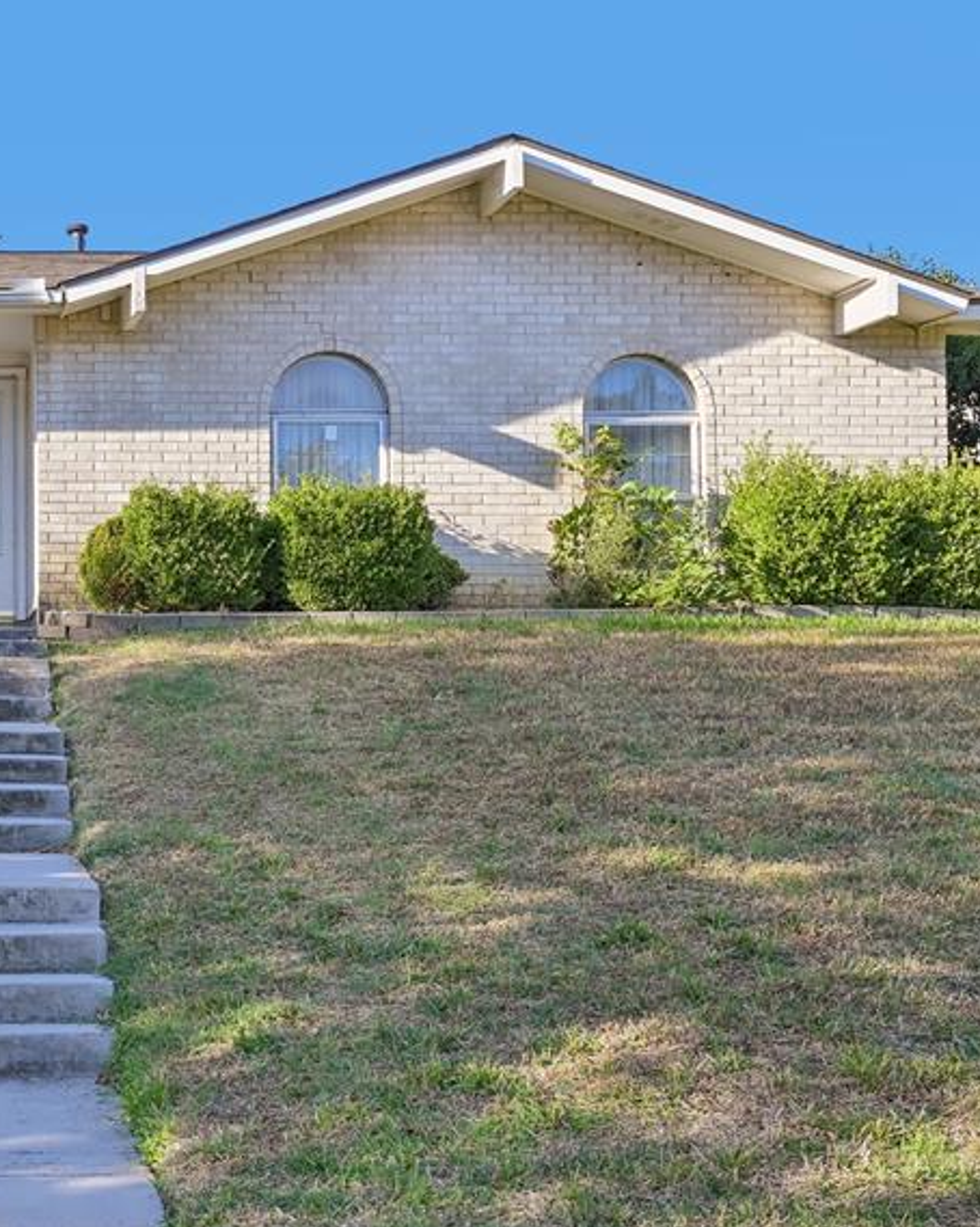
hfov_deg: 31.1
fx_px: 1596
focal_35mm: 44
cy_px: 518
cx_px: -43
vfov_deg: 41.9
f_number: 8
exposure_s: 1/250
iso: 400
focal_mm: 26
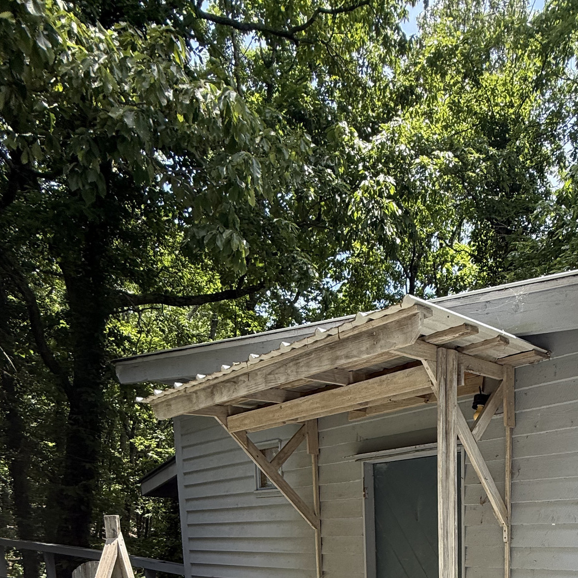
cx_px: 451
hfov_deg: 55.5
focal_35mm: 27
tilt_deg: -6.7
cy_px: 611
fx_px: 510
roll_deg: +0.3
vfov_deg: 46.5
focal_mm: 2.22
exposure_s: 1/290
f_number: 2.2
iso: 64
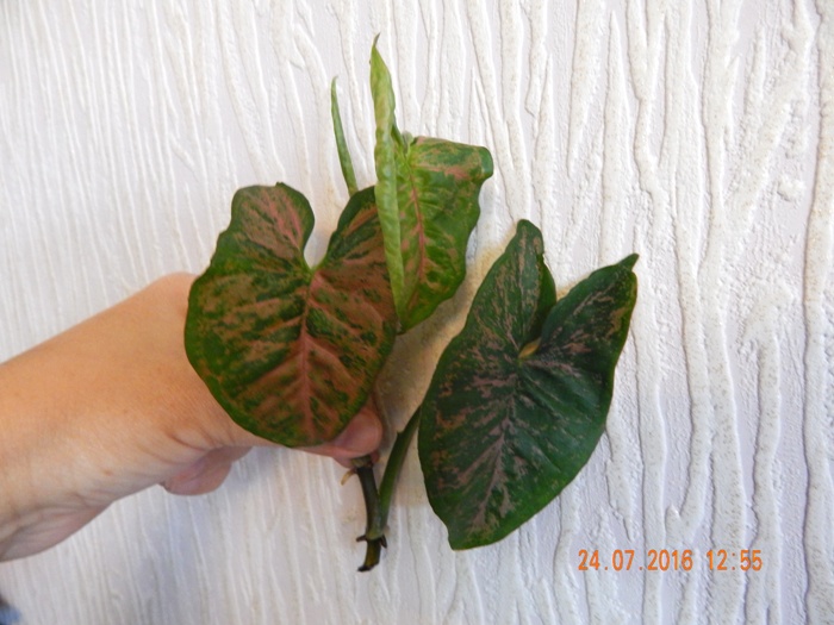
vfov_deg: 58.9
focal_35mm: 23
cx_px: 417
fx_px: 554
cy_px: 312
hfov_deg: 73.9
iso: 400
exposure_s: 1/30
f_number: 3
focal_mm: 4
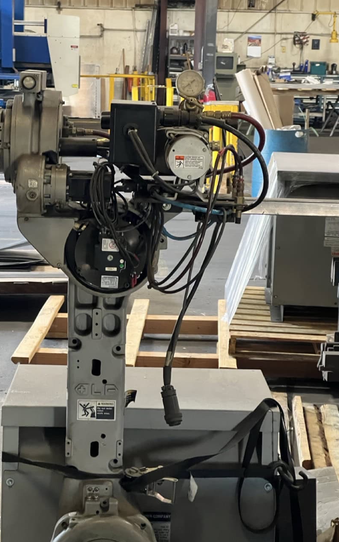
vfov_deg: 25.2
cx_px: 141
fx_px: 1212
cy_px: 271
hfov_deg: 15.9
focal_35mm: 82
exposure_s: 1/60
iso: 800
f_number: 2.8
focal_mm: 9
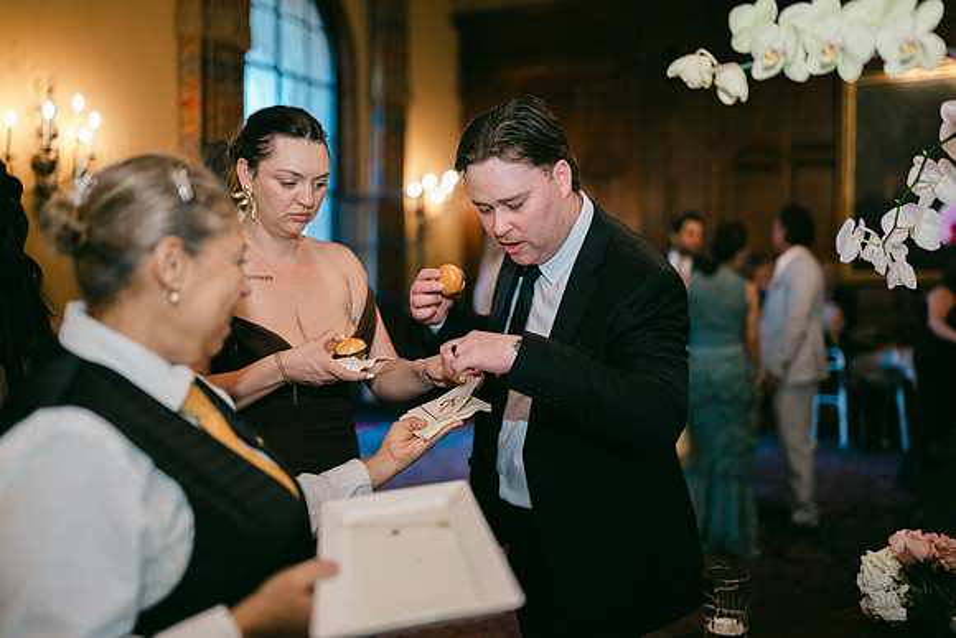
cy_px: 319
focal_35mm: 35
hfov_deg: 54.4
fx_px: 930
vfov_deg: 37.9
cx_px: 478
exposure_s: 1/125
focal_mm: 35
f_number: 1.2
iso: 400
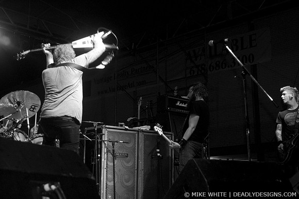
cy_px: 100
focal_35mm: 52
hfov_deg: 37.9
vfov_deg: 25.7
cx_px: 150
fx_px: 436
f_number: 3.2
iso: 800
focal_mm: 35
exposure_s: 1/160
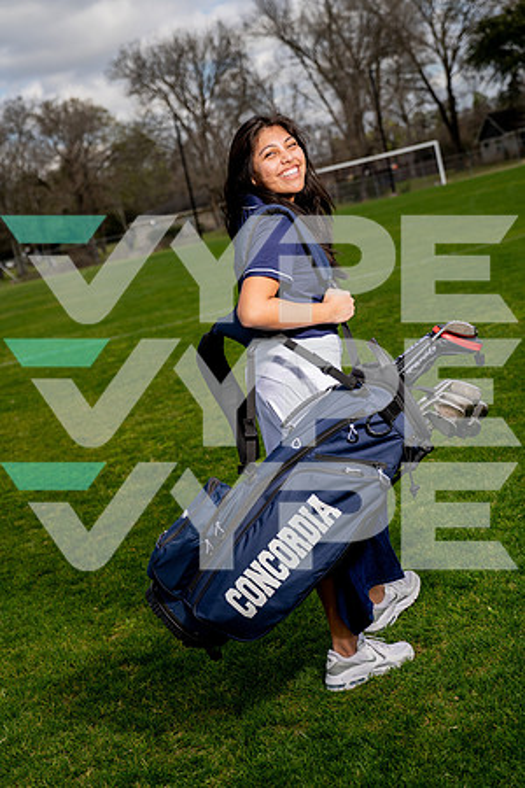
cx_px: 262
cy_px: 394
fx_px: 1247
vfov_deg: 35.1
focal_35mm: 57
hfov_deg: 23.8
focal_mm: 57
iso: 100
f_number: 4
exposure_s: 1/1250
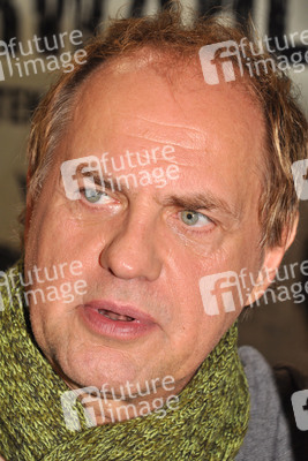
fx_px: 2154
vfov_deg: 12.2
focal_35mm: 168
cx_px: 154
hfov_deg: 8.2
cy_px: 230
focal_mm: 112
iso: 400
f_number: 5.6
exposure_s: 1/160
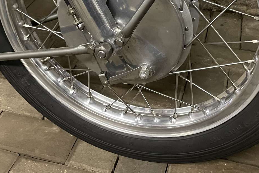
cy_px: -27
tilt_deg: -23.6
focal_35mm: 58
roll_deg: +0.3
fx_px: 417
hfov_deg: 34.5
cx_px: 138
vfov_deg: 21.9
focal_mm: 4.2
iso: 500
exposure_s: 1/33
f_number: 1.6
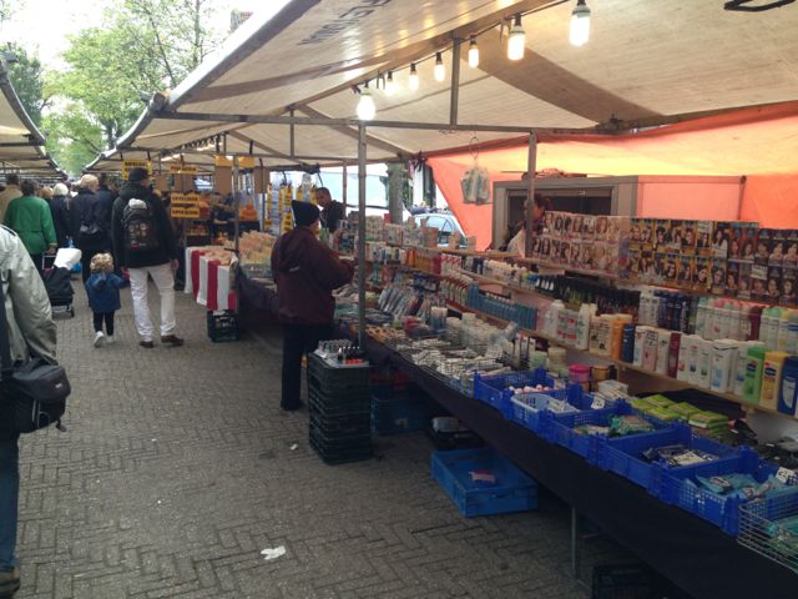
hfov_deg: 55.4
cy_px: 300
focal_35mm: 33
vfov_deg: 42.9
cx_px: 399
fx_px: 761
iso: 64
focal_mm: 4.13
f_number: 2.4
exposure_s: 1/120
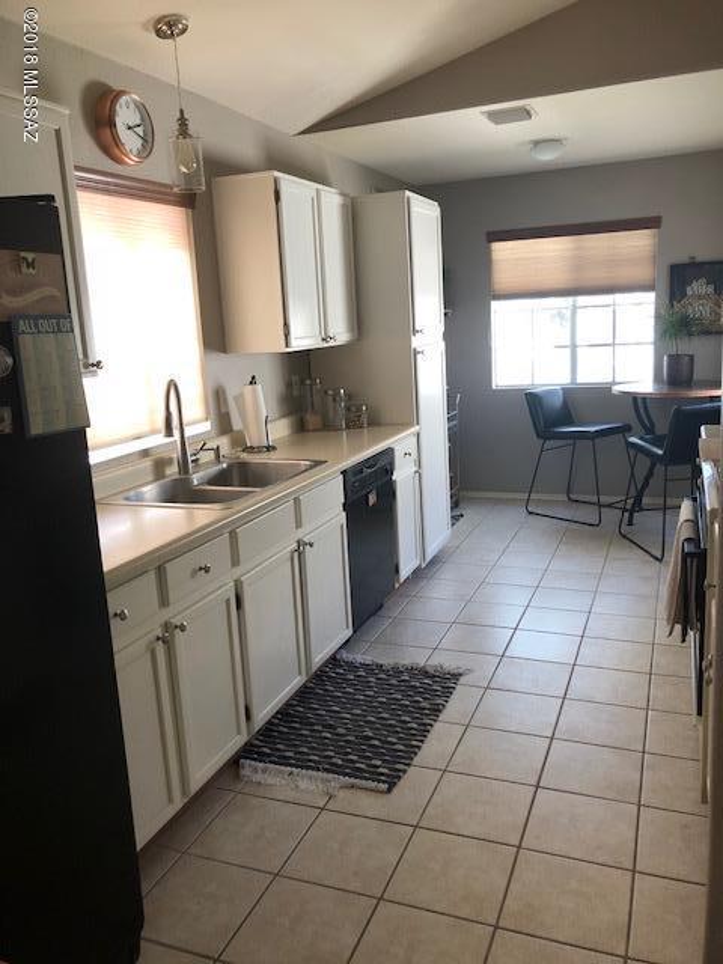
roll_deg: +4.4
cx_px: 362
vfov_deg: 63.4
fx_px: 780
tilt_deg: -11.3
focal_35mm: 28
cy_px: 482
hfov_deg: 49.7
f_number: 1.8
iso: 32
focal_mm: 3.99
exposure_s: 1/30
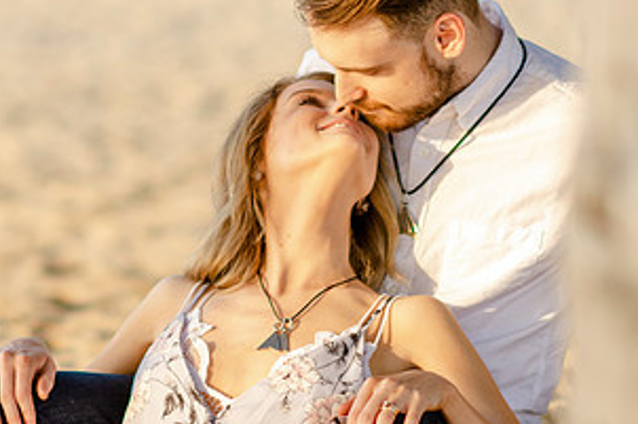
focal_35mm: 245
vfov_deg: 5.6
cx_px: 315
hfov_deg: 8.4
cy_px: 244
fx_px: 4339
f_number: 1.8
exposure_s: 1/500
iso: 125
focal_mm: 85
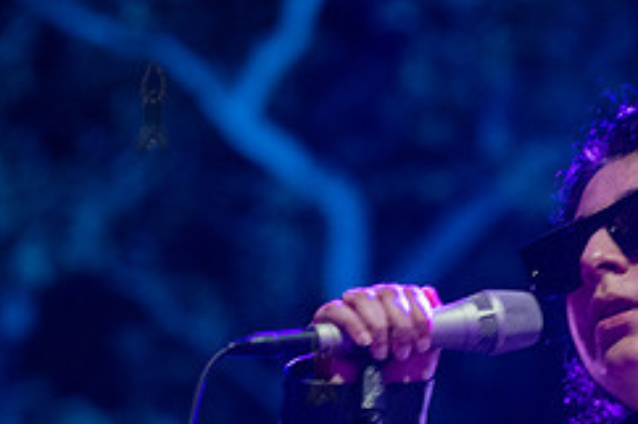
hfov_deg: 7.1
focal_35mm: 288
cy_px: 486
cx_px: 662
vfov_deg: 4.8
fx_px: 5100
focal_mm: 120
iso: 5000
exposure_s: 1/125
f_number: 4
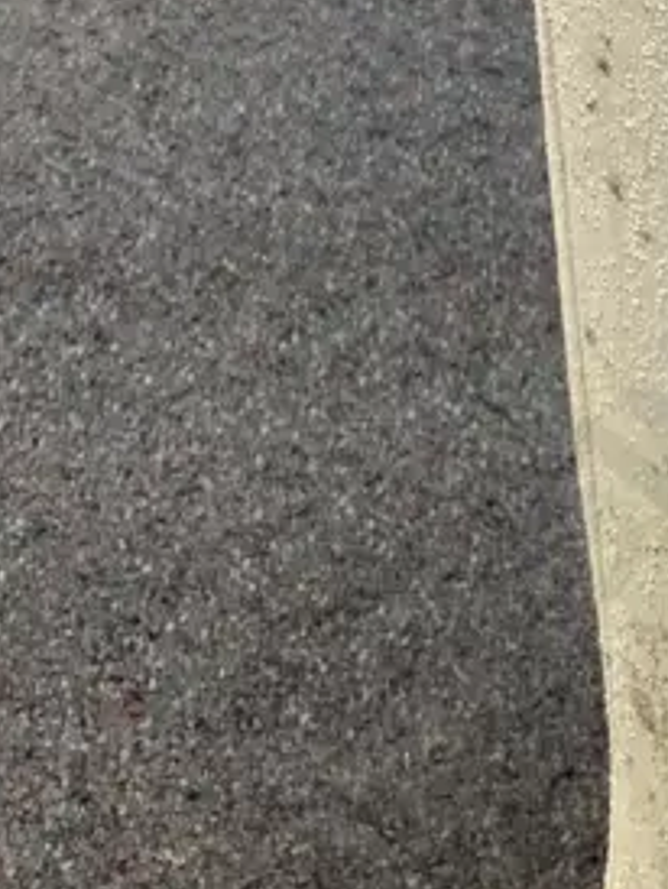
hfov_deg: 14.4
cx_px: 966
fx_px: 2492
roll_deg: -1.8
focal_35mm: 97
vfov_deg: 19.7
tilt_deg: -25.9
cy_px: 26
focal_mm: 4.25
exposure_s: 1/100
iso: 80
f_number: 1.8
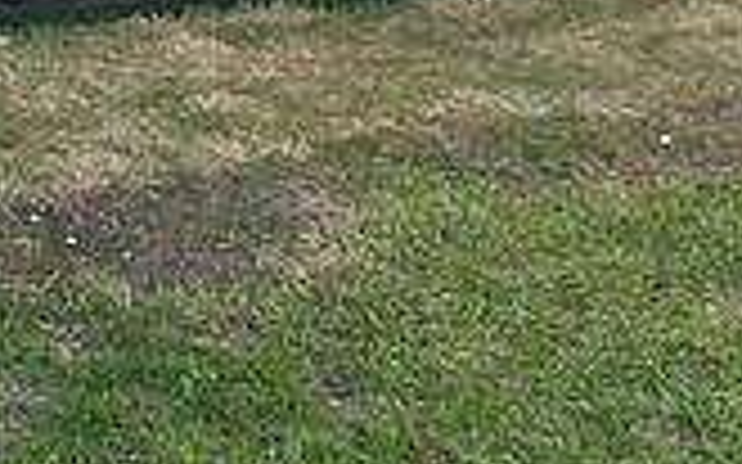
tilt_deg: -4.7
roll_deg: -0.6
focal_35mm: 107
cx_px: -261
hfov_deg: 18.0
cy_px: -347
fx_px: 2163
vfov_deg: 11.4
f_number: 1.5
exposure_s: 1/121
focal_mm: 5.7
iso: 50
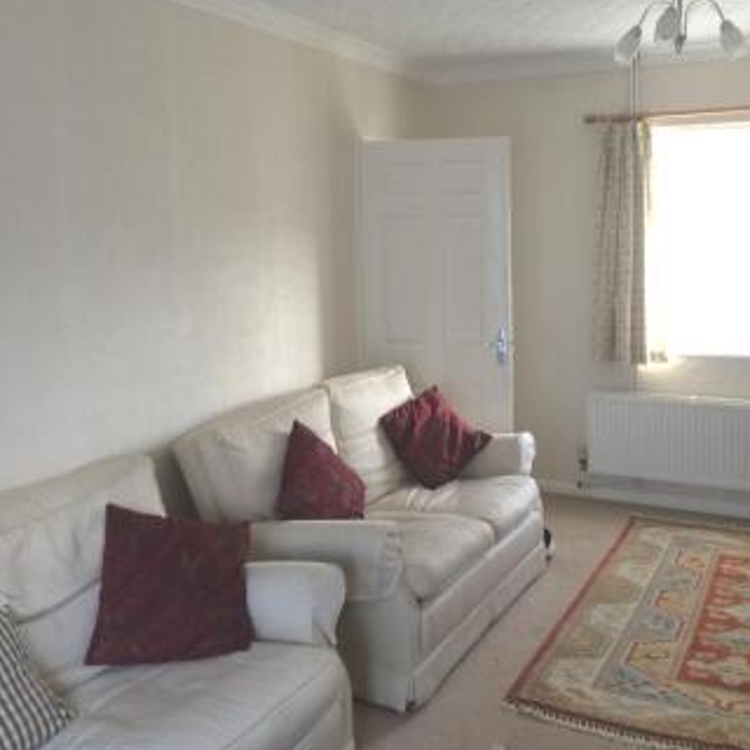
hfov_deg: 47.2
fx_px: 858
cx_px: 377
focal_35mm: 35
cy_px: 292
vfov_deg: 46.9
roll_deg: +2.3
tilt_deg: -4.4
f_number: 2.2
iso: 64
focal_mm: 4.15
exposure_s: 1/30
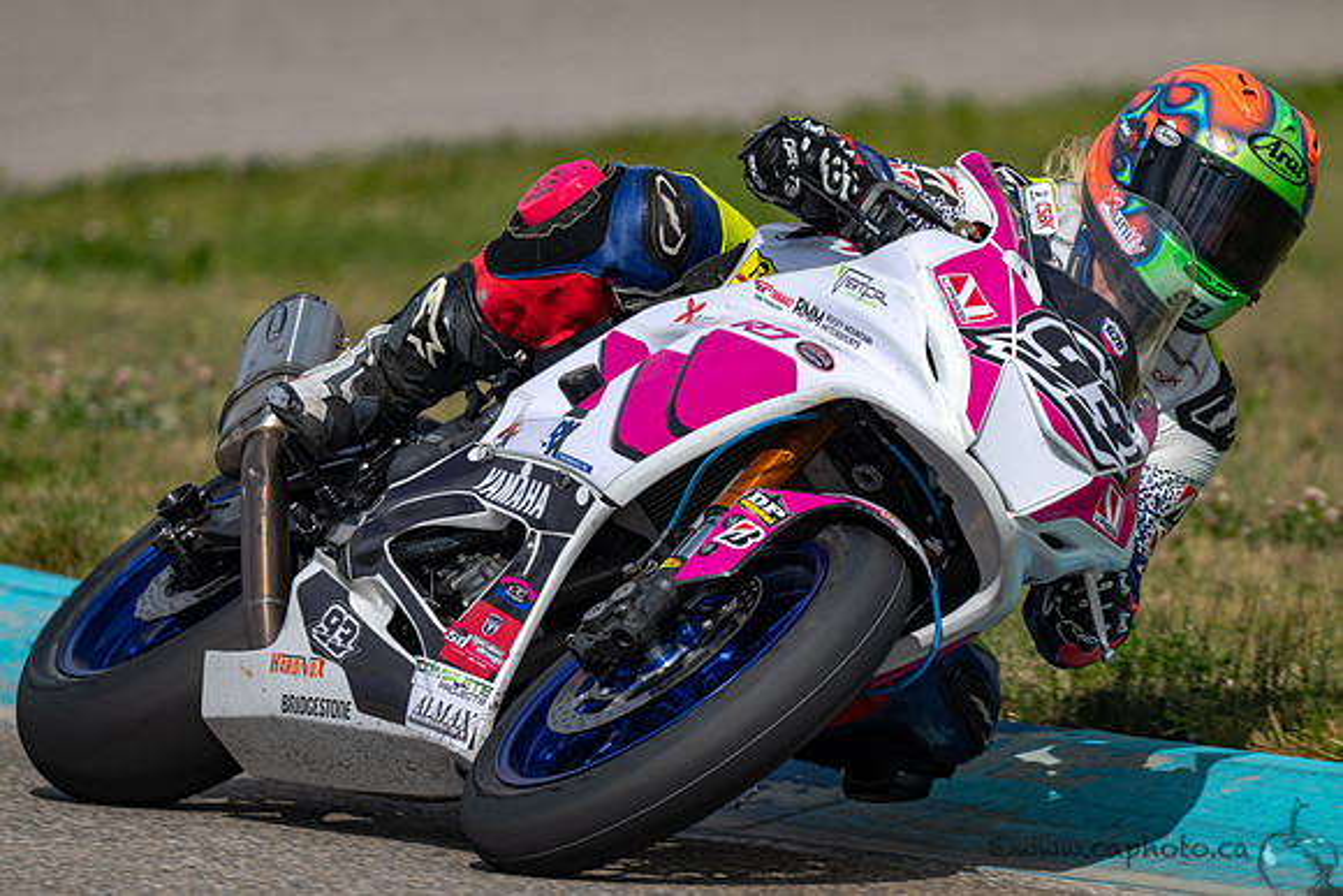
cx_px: 501
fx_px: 28079
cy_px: 448
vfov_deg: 1.8
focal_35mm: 753
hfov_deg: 2.7
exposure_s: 1/1250
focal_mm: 600
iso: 100
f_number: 6.3
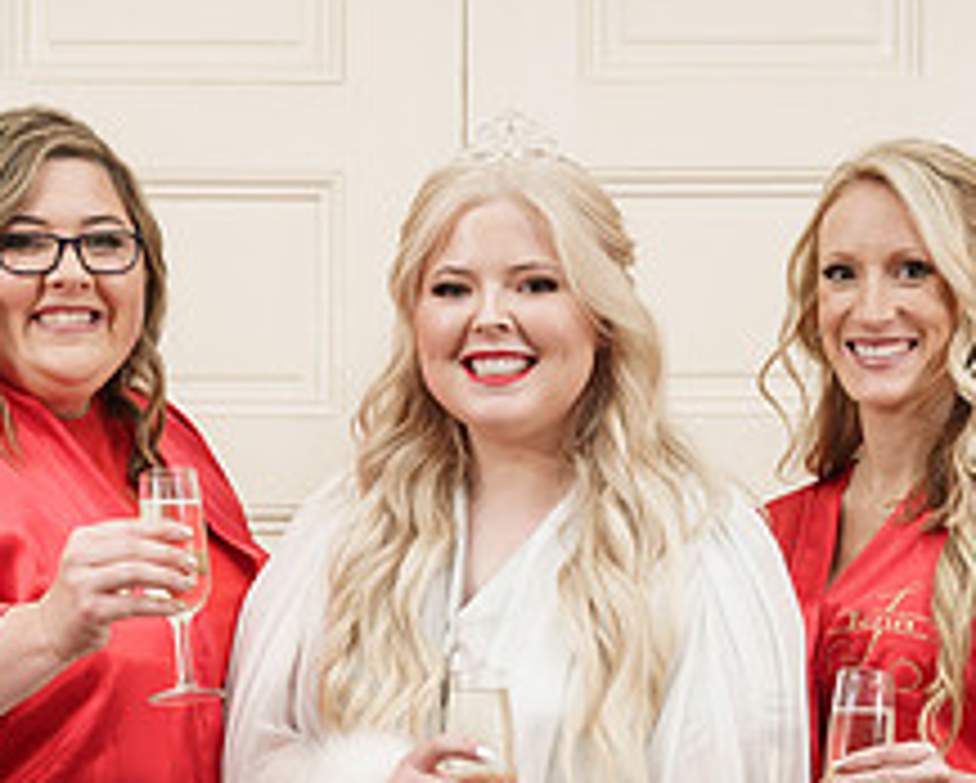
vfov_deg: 12.0
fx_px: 3701
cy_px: 659
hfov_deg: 15.0
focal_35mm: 128
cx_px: 495
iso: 2000
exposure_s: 1/100
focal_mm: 51
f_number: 4
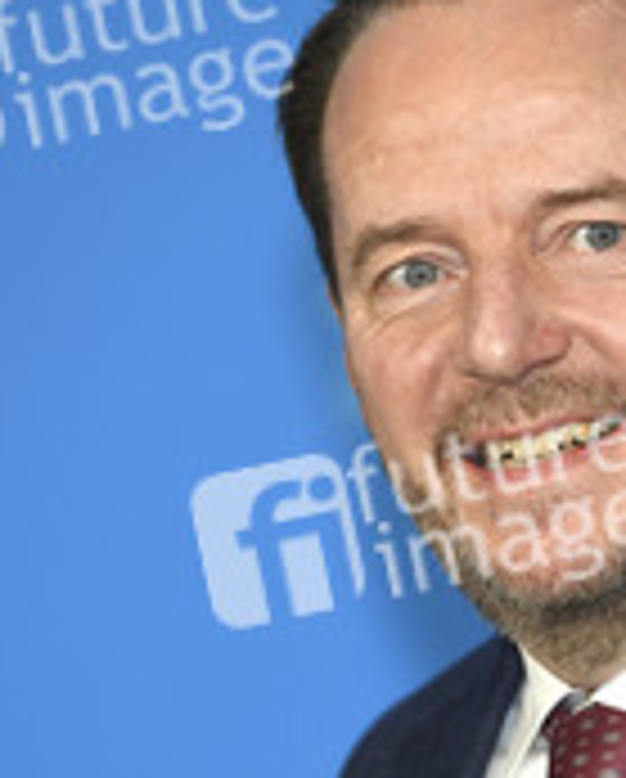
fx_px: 10001
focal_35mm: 433
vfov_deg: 4.5
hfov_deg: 3.6
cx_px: 554
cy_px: 747
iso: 800
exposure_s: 1/400
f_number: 3.5
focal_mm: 200
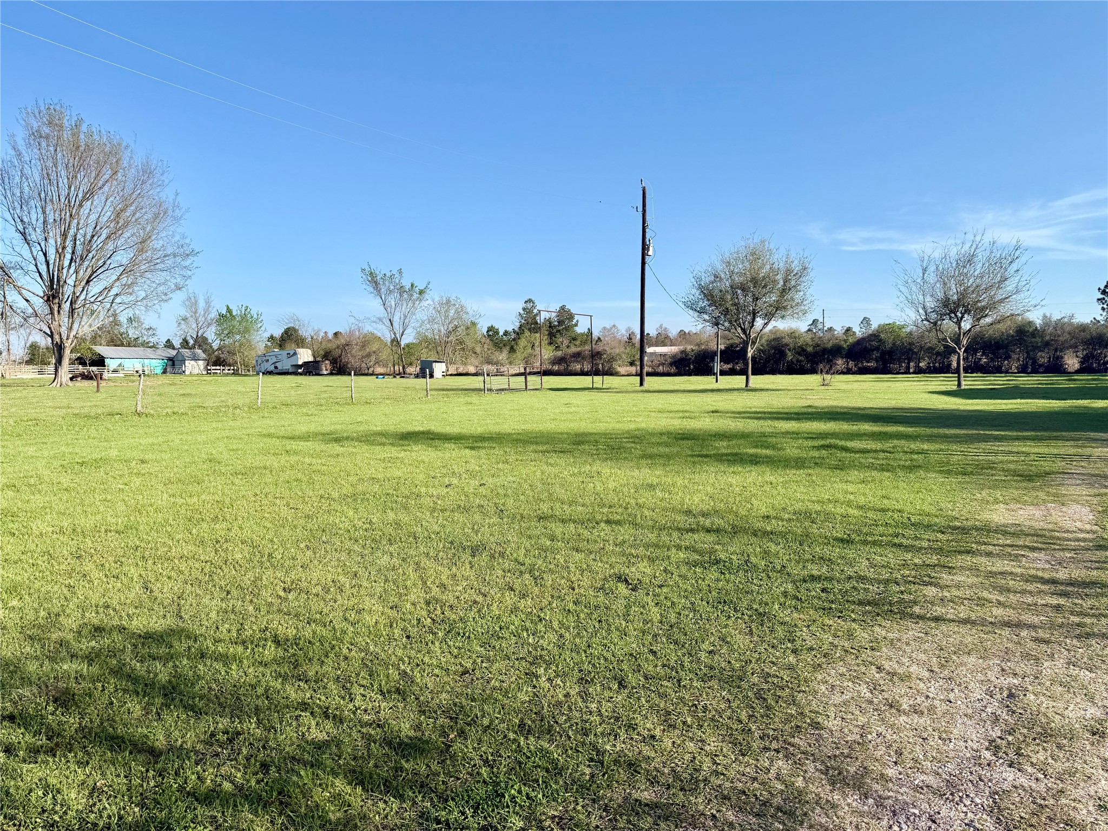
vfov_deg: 56.8
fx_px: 768
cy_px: 416
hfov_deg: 71.6
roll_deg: +0.8
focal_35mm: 24
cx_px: 554
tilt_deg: -3.9
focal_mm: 6.76
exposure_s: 1/3425
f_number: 1.78
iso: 80
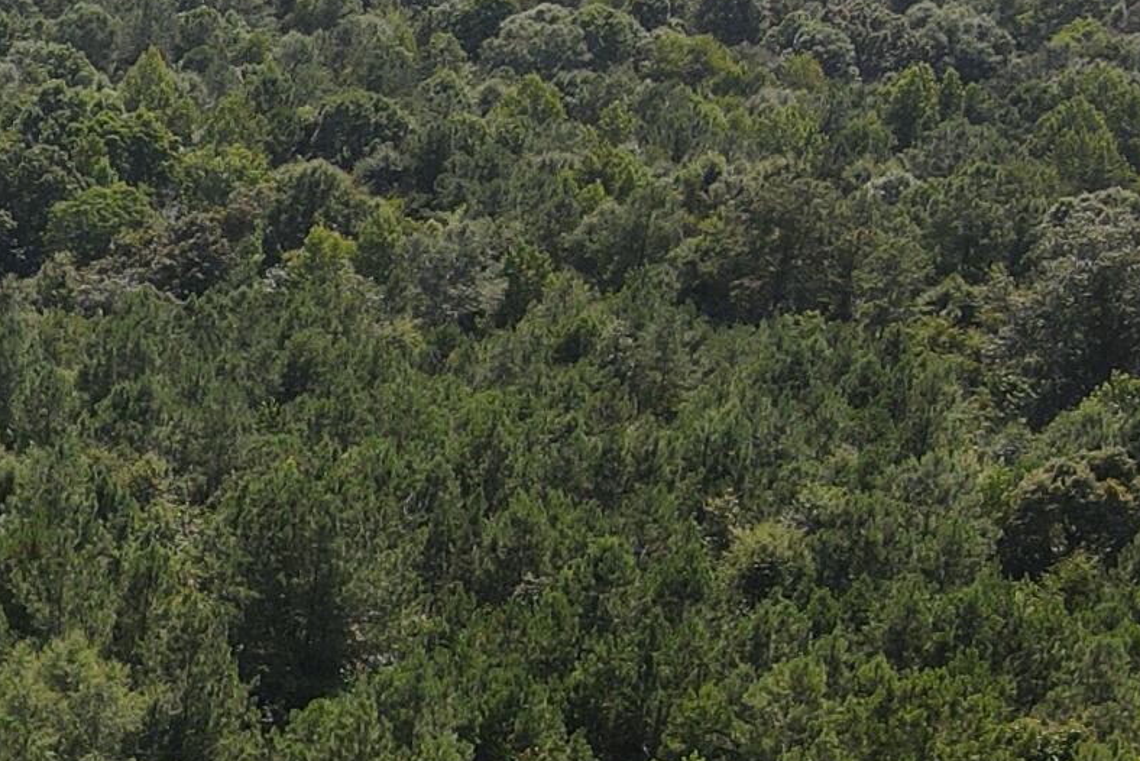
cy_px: 832
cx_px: -543
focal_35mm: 95
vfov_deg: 14.1
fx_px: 3009
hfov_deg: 19.0
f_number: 2.8
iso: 100
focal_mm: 4.5
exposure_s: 1/500
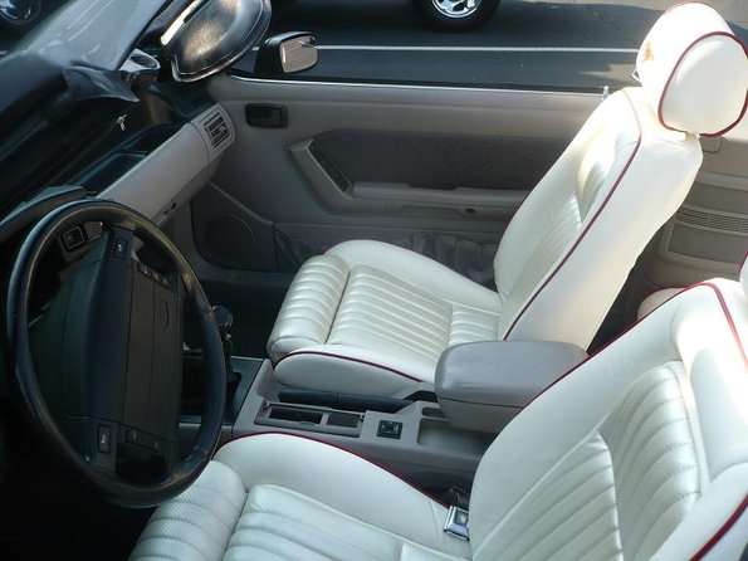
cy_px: 280
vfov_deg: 40.7
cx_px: 374
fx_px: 756
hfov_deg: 52.6
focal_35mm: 35
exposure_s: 1/320
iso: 100
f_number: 2.8
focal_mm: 5.8
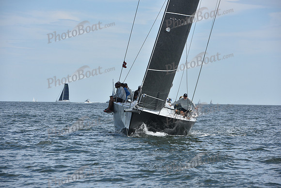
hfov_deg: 10.5
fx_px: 1522
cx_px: 140
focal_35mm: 195
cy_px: 94
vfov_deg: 7.0
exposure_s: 1/1000
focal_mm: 195
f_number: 10
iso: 320
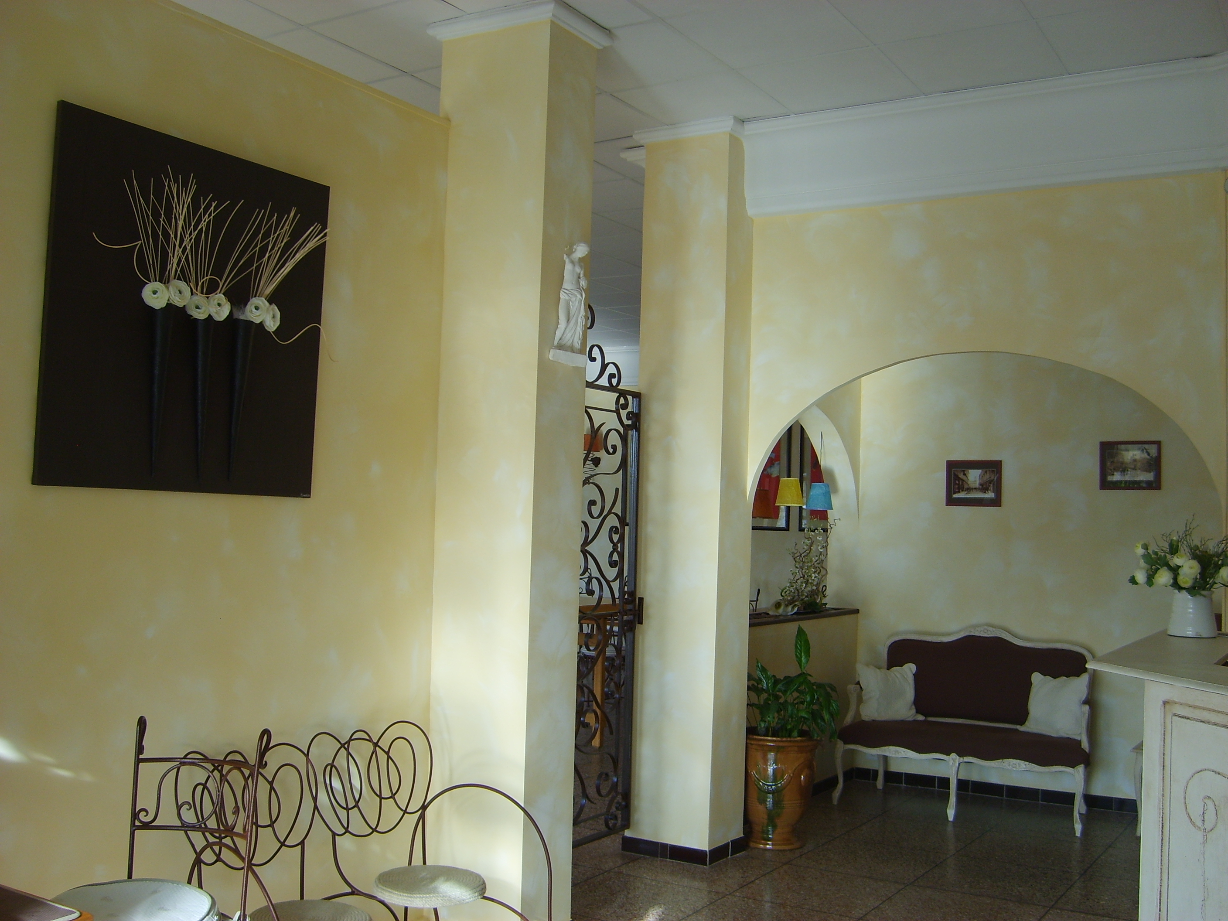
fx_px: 1242
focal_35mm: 35
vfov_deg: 40.7
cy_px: 460
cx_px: 614
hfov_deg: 52.6
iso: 50
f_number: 2.8
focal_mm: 5.8
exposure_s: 1/90
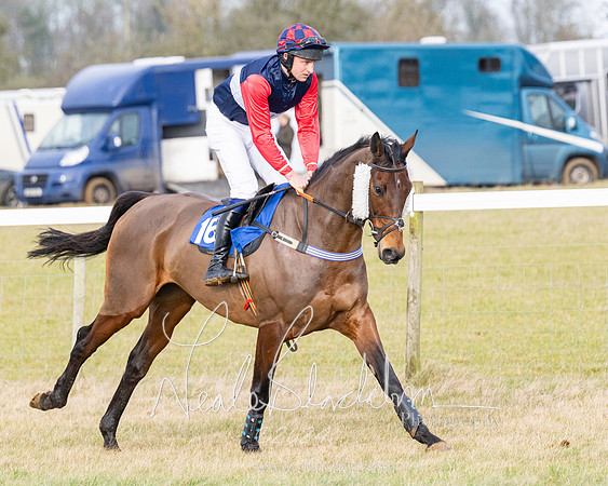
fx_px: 5795
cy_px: 347
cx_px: 339
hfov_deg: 6.0
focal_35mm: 322
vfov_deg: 4.8
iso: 800
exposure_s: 1/1600
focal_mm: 200
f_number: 5
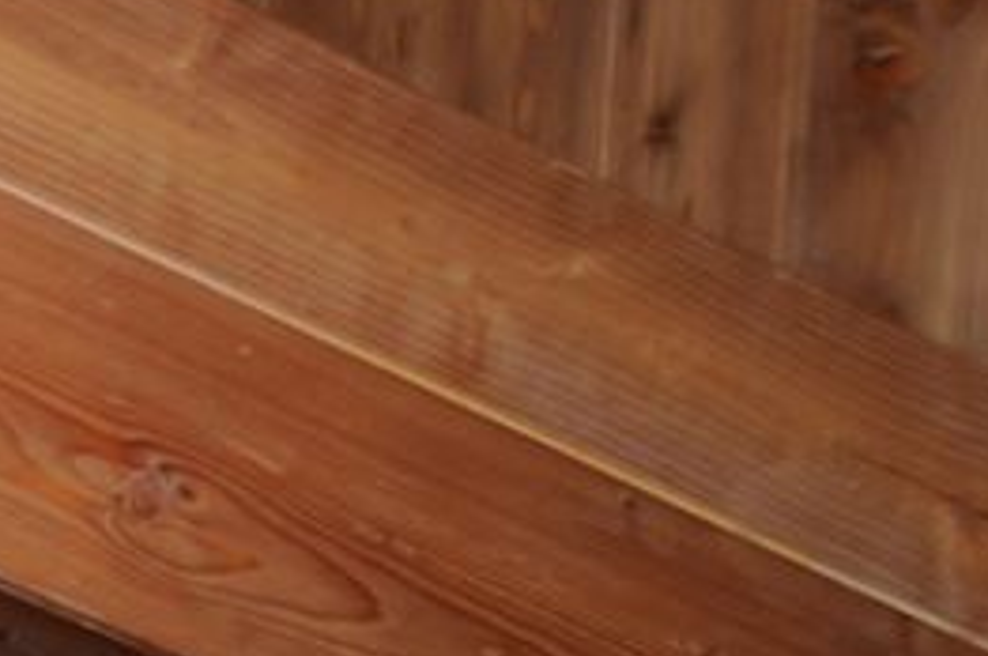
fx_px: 4413
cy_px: 935
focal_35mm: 161
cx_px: -1007
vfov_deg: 8.3
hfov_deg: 11.5
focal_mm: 24
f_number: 3.8
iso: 200
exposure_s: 1/60
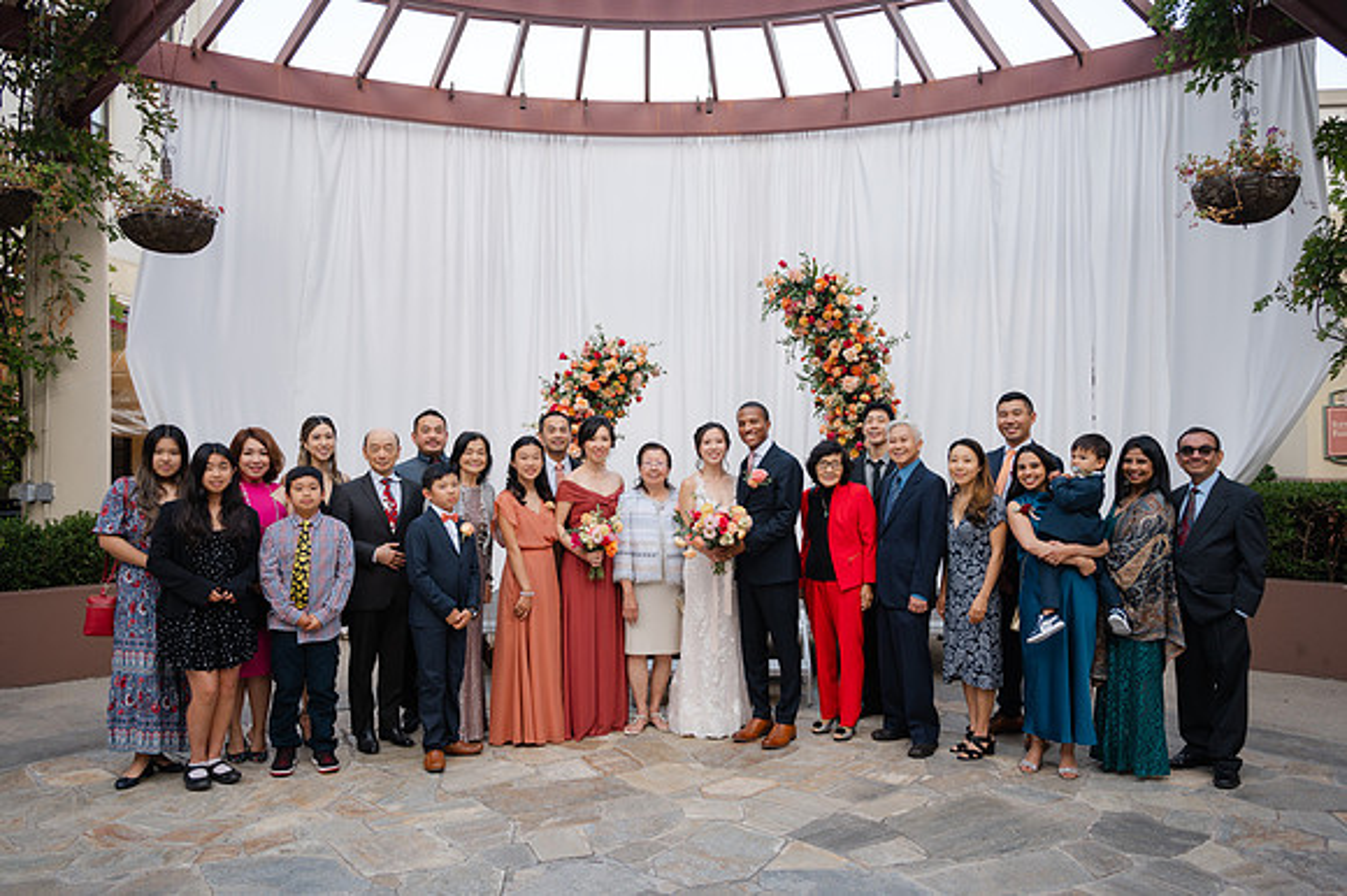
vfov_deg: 46.4
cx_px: 674
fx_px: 1047
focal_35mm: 28
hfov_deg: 65.5
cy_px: 448
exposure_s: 1/125
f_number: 4
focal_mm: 28
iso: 100
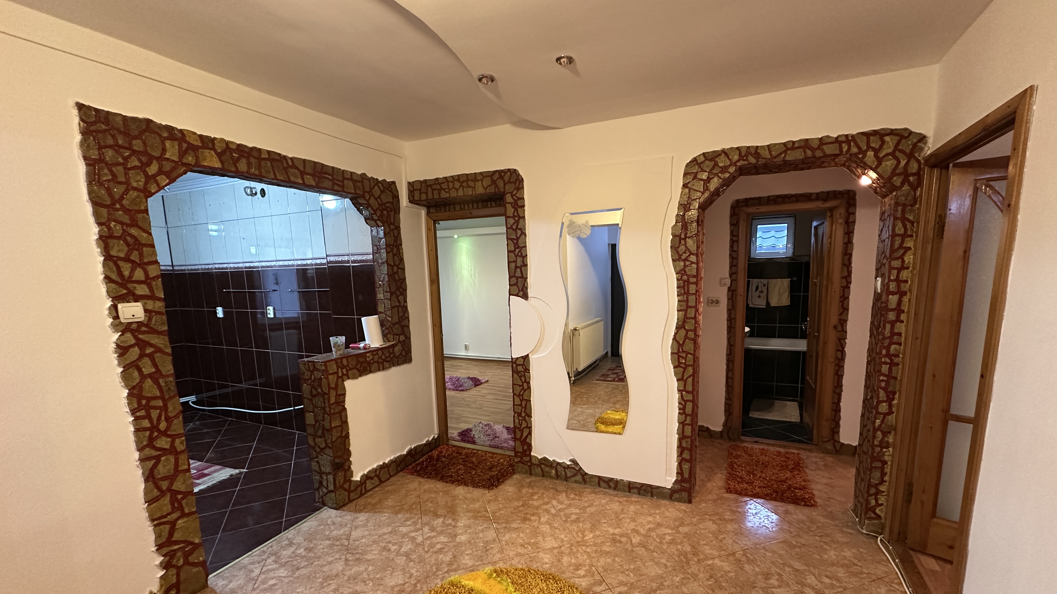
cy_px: 342
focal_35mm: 16
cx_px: 554
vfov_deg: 66.7
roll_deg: +1.6
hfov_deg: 99.3
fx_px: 448
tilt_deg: -8.4
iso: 400
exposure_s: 1/50
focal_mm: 2.22
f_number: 2.2
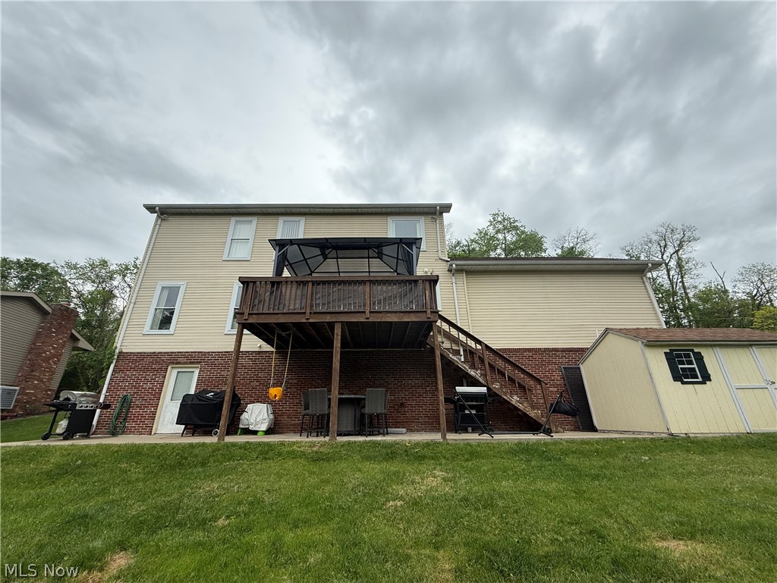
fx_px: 314
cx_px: 388
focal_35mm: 14
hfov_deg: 102.1
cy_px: 292
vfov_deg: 85.7
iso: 50
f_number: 2.2
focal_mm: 2.22
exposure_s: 1/709
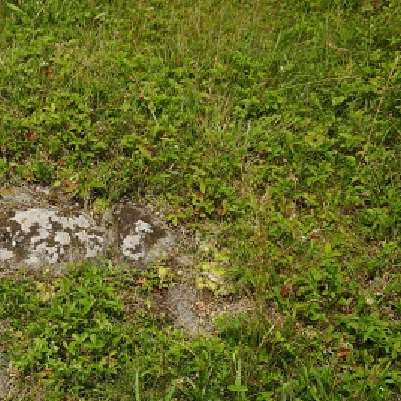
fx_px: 839
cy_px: 219
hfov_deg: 26.3
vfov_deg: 26.9
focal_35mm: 64
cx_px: 67
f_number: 6.3
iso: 100
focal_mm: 28
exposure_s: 1/200
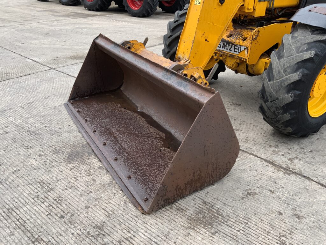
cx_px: 163
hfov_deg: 61.7
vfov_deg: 48.2
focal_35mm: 29
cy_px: 122
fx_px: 273
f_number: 1.8
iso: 16
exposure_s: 1/540
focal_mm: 3
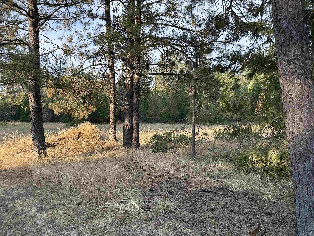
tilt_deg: -1.1
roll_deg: +0.3
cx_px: 157
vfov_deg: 56.8
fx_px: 218
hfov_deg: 71.6
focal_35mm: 24
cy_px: 118
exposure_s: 1/742
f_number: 1.78
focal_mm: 6.76
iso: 100
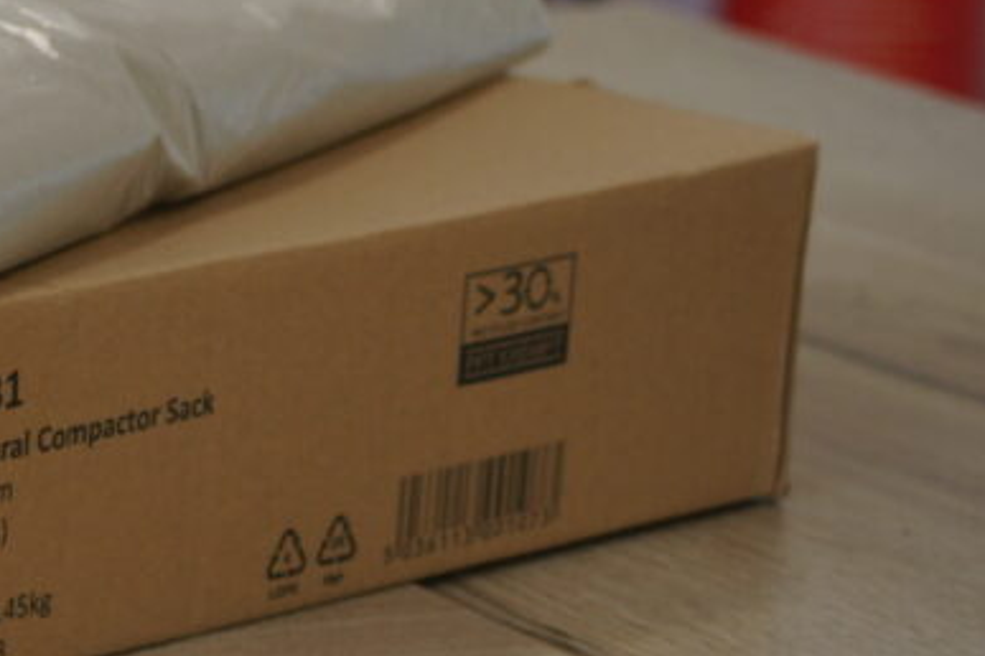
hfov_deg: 9.3
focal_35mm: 218
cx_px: -308
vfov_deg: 6.3
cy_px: 489
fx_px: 5973
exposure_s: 1/80
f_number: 4.5
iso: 250
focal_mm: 55
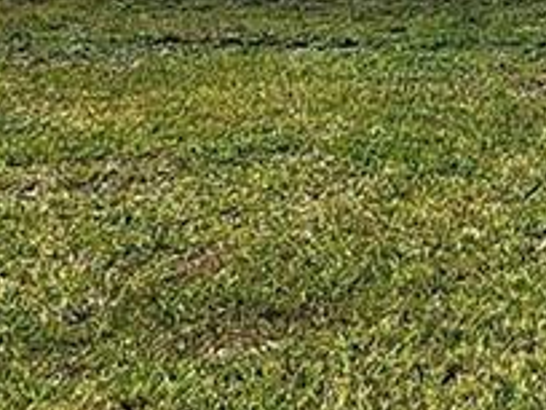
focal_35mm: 102
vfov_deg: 14.0
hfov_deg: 15.5
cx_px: 1076
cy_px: -121
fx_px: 1609
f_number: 2.2
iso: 50
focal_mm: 2.2
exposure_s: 1/3667
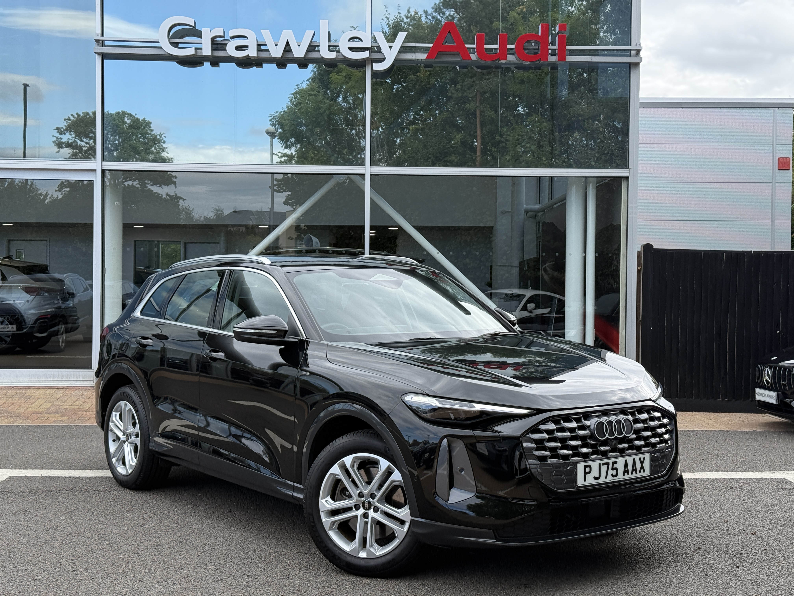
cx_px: 397
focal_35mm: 48
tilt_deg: +0.0
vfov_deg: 30.3
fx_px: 1101
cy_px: 298
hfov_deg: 39.7
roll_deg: -0.2
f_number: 1.78
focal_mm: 6.76
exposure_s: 1/1353
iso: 80
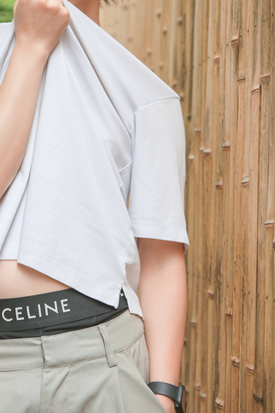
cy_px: 151
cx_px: 82
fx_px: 998
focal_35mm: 87
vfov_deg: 23.3
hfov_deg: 15.6
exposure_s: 1/320
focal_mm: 55
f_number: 2.8
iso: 125
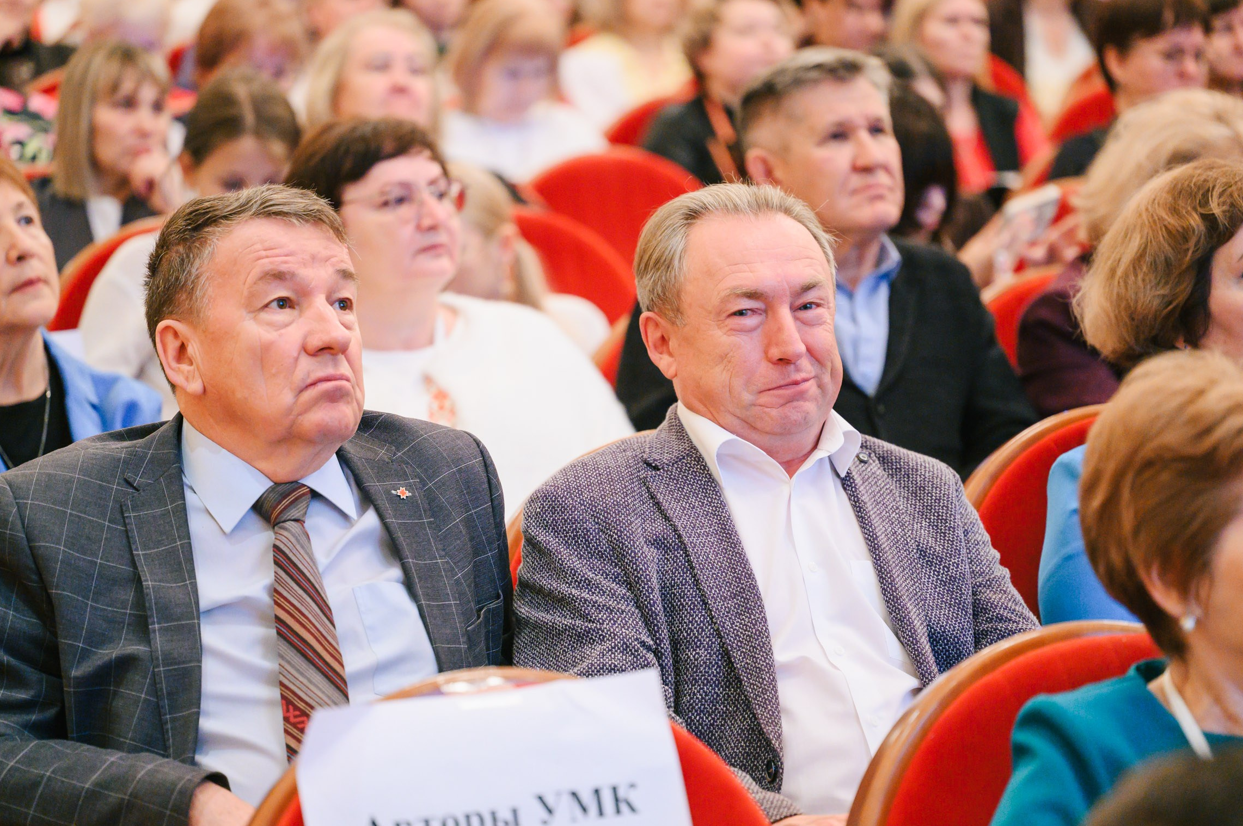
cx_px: 611
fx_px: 3967
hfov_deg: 17.8
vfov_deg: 11.9
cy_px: 445
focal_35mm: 115
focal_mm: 105
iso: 3200
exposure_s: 1/60
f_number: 2.8
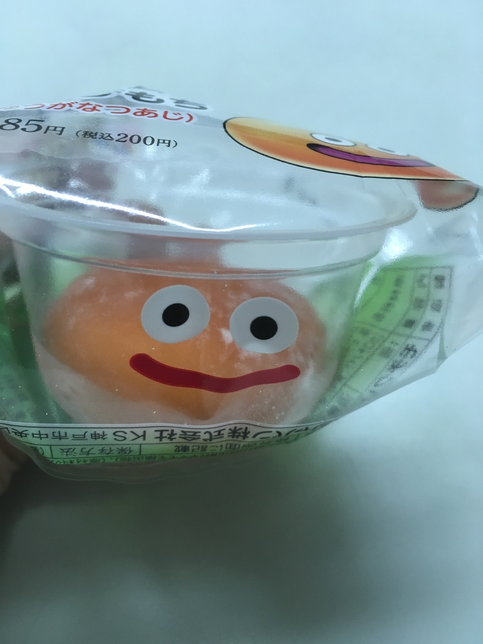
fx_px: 540
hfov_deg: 48.2
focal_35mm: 29
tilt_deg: -59.2
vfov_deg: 61.7
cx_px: 242
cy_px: 322
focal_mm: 4.15
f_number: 2.2
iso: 80
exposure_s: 1/30
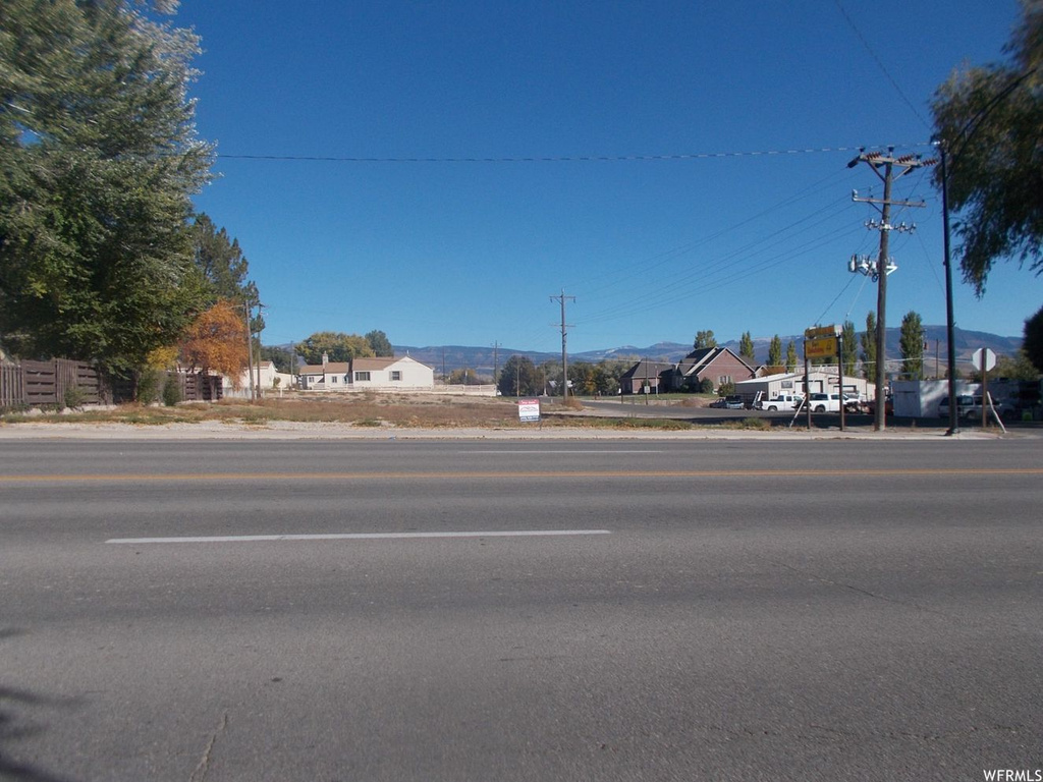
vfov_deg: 53.1
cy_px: 391
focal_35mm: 26
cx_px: 522
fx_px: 783
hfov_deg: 67.3
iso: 80
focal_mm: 4.6
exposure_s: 1/200
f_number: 8
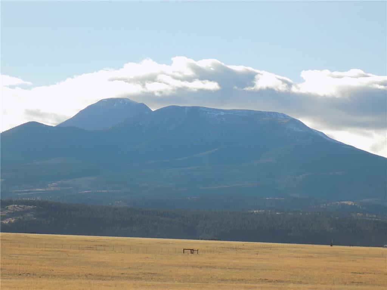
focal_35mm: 168
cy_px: 145
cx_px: 194
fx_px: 1878
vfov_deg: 8.8
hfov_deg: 11.8
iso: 80
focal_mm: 29.9
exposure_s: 1/400
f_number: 5.3
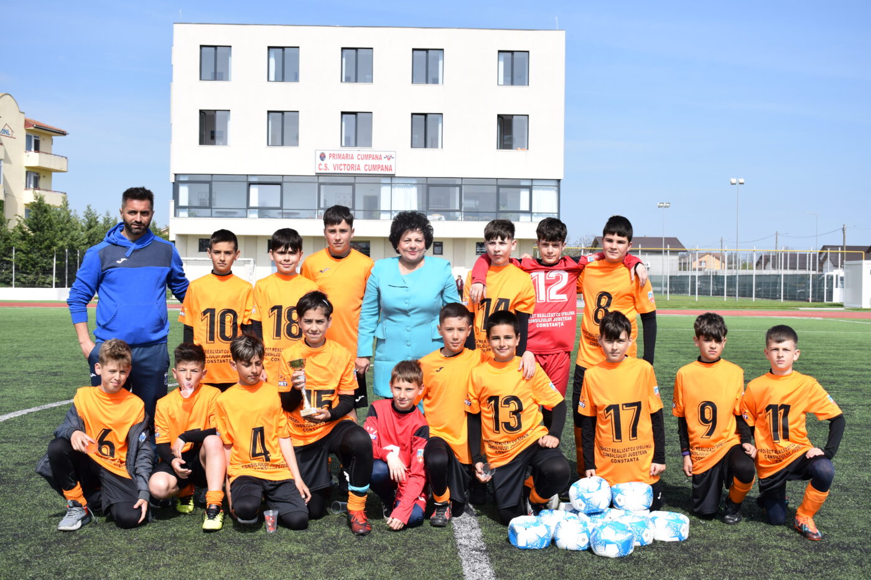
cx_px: 436
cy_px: 290
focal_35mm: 45
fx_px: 1089
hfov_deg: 43.6
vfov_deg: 29.9
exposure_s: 1/320
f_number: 9
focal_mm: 30
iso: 100
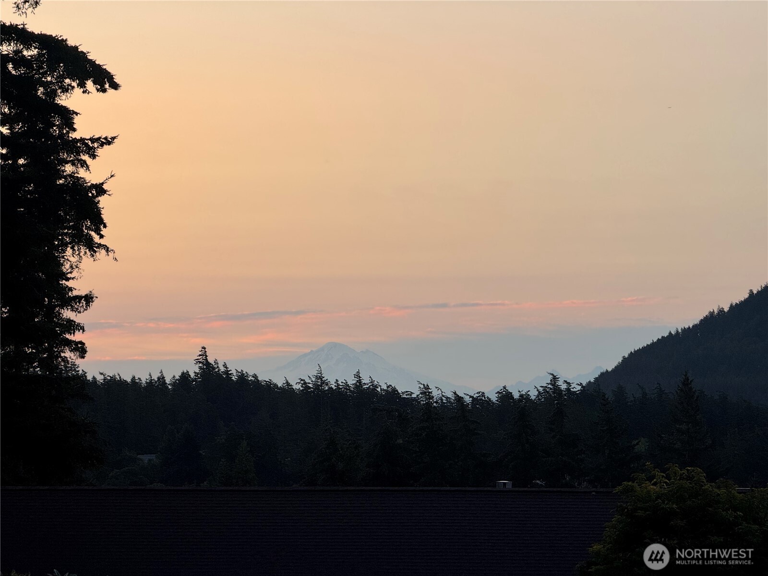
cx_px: 384
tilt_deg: +2.8
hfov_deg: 16.4
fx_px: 2662
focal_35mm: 120
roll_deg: -0.4
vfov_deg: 12.3
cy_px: 288
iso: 50
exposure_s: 1/106
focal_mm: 15.66
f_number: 2.8
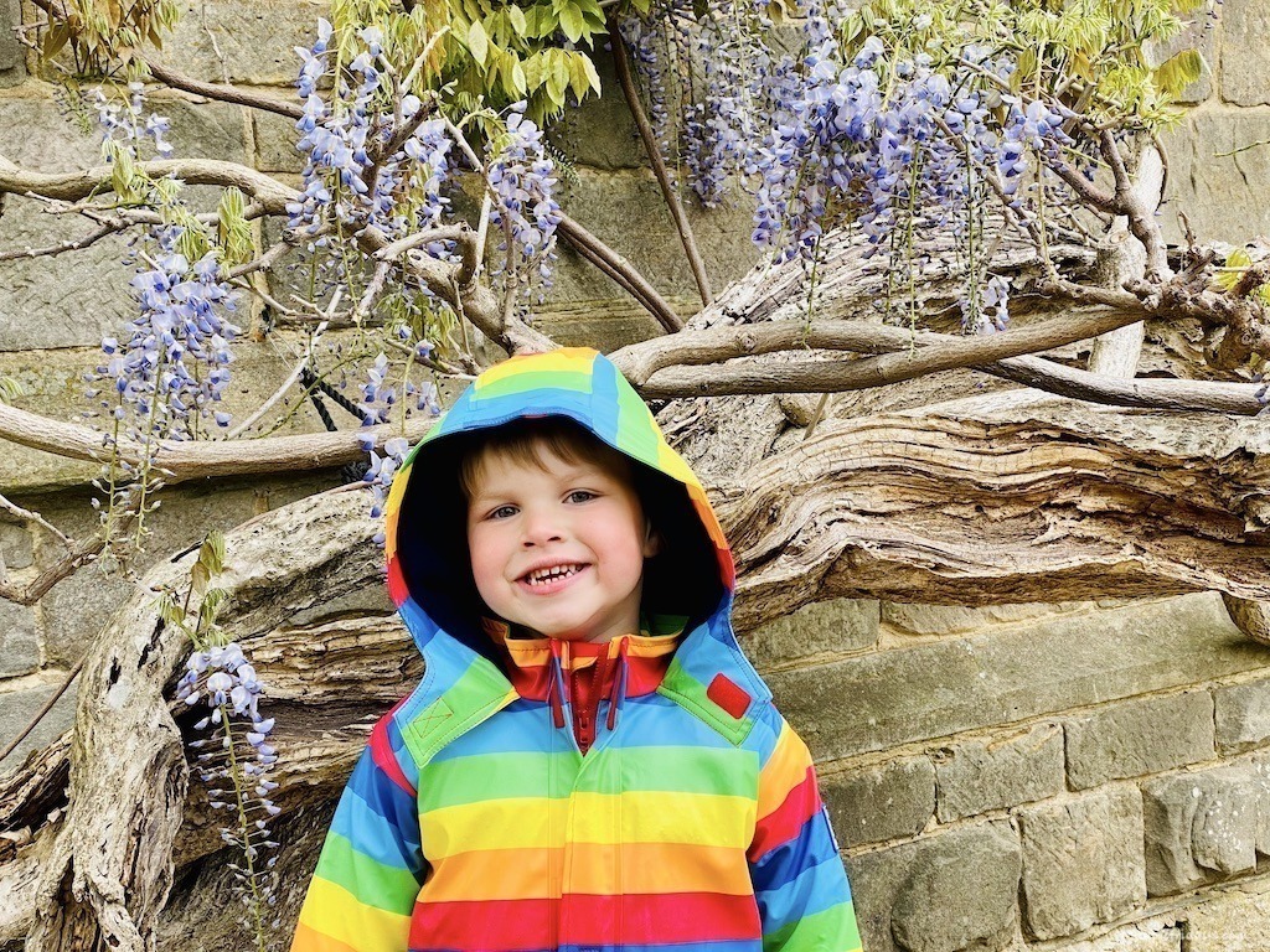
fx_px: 1908
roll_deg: +2.5
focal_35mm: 52
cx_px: 635
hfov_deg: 36.8
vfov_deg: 28.0
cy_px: 476
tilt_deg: -6.3
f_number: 2
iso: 32
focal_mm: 6
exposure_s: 1/122
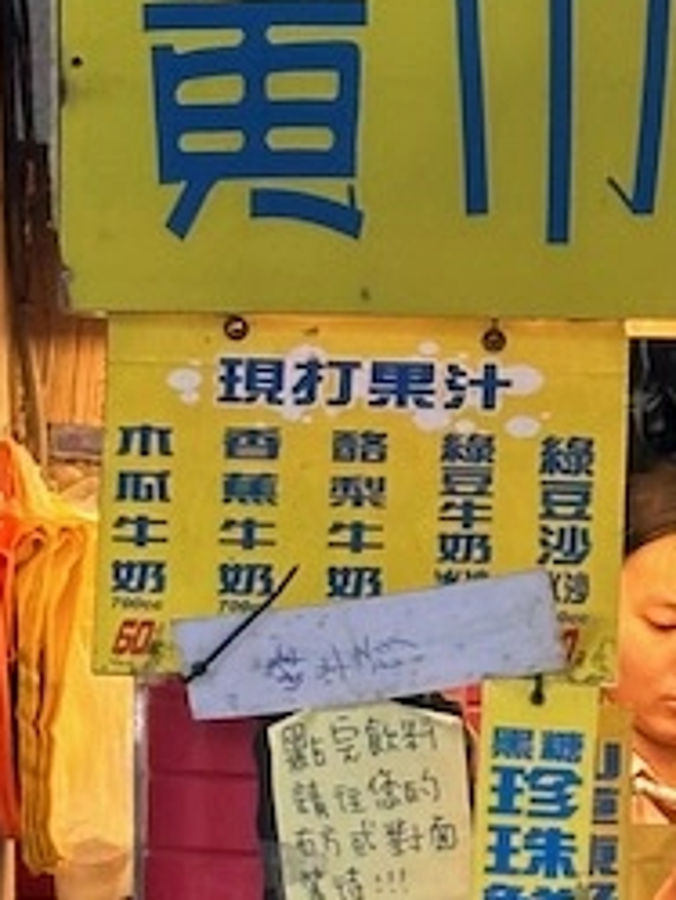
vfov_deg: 7.9
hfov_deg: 6.0
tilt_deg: -4.9
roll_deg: -0.6
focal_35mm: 247
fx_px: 6426
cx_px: 618
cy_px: 1222
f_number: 1.8
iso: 50
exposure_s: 1/60
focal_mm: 6.9
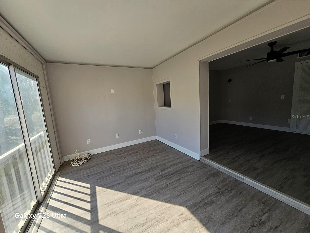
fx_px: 116
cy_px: 116
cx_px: 155
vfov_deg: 89.9
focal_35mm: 13
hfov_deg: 106.2
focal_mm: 2.2
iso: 80
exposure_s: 1/359
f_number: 2.2
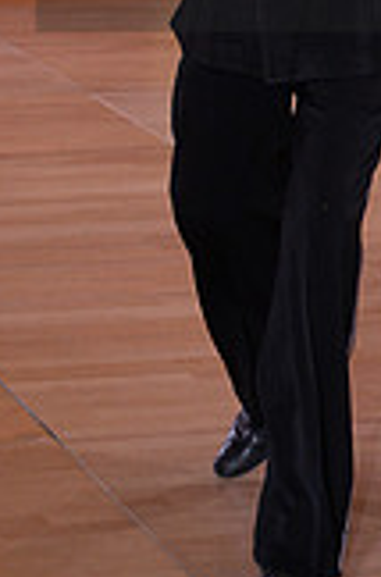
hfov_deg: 5.7
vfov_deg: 8.6
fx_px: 3786
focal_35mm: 237
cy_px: -85
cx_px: 529
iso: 2000
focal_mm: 66
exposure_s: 1/250
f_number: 5.6
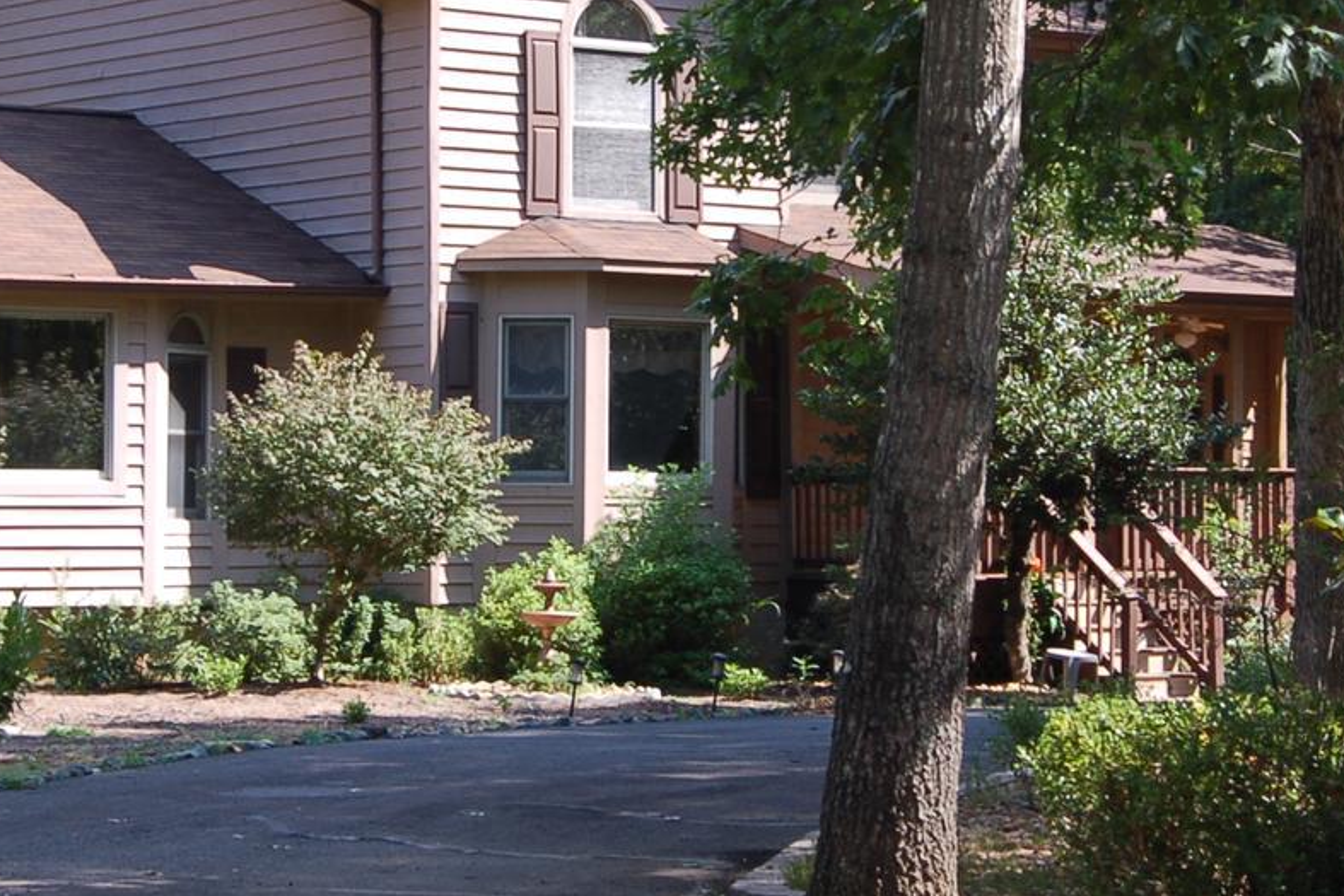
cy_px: 313
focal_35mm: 117
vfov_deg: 11.7
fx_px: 4369
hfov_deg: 17.5
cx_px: 628
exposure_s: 1/160
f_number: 6.3
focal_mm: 30
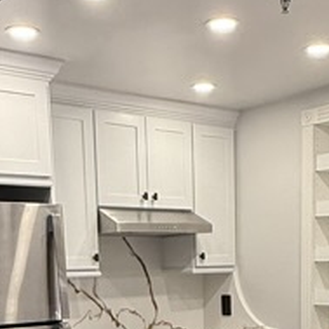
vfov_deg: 23.2
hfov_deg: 25.6
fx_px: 720
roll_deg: +0.8
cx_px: 209
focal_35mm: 67
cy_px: 409
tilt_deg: -10.7
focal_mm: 2.22
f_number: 2.2
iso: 125
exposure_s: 1/120
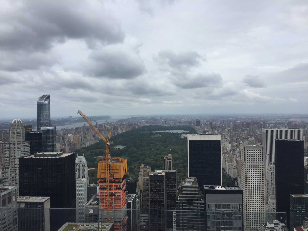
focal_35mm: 29
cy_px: 116
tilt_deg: -0.5
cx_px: 154
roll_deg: +0.7
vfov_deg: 48.2
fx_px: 258
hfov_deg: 61.7
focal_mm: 4.15
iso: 32
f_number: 2.2
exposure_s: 1/2475
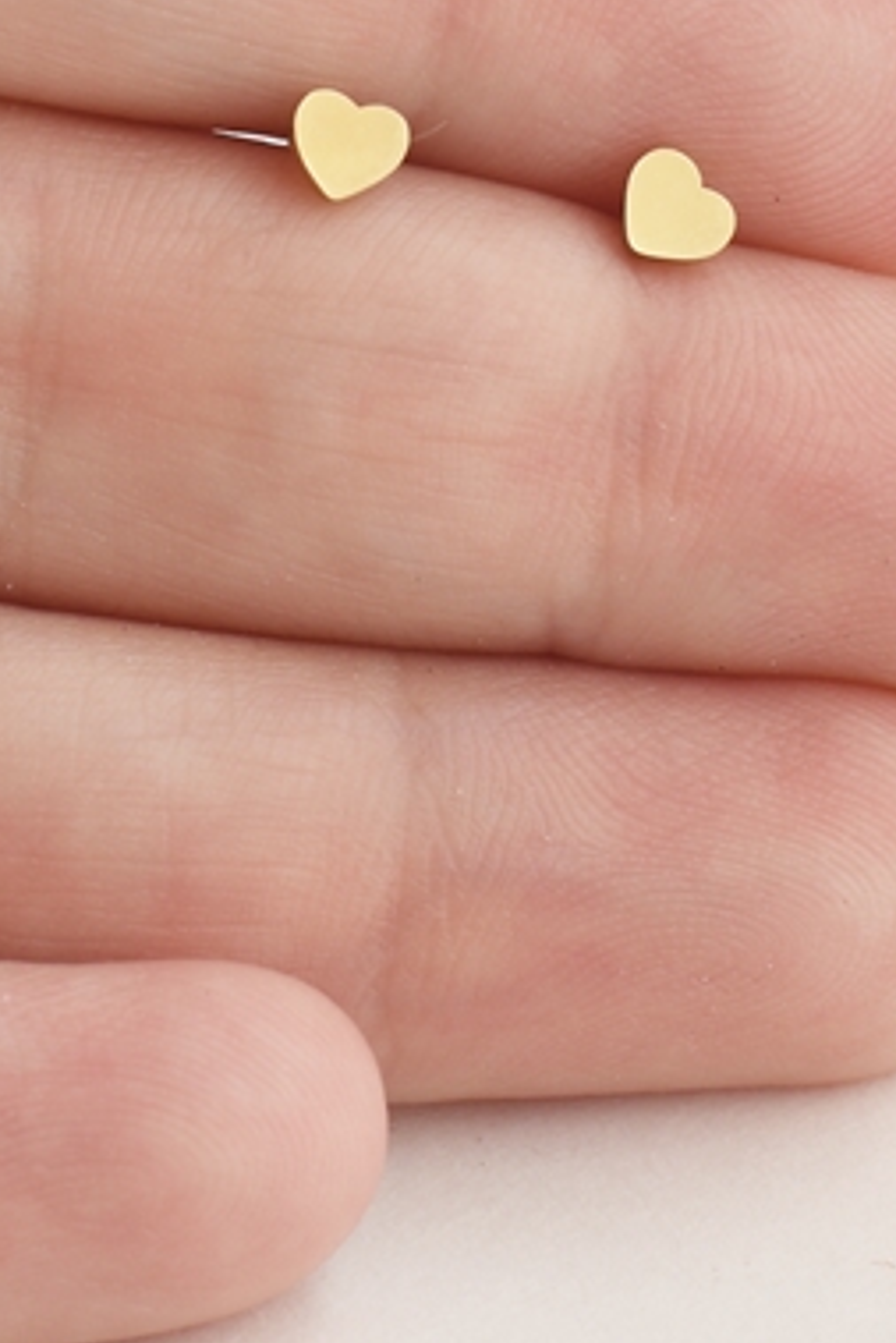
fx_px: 9436
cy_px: -4
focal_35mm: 253
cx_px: 151
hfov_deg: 5.4
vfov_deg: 8.1
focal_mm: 50
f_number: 6.3
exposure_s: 1/160
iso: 100
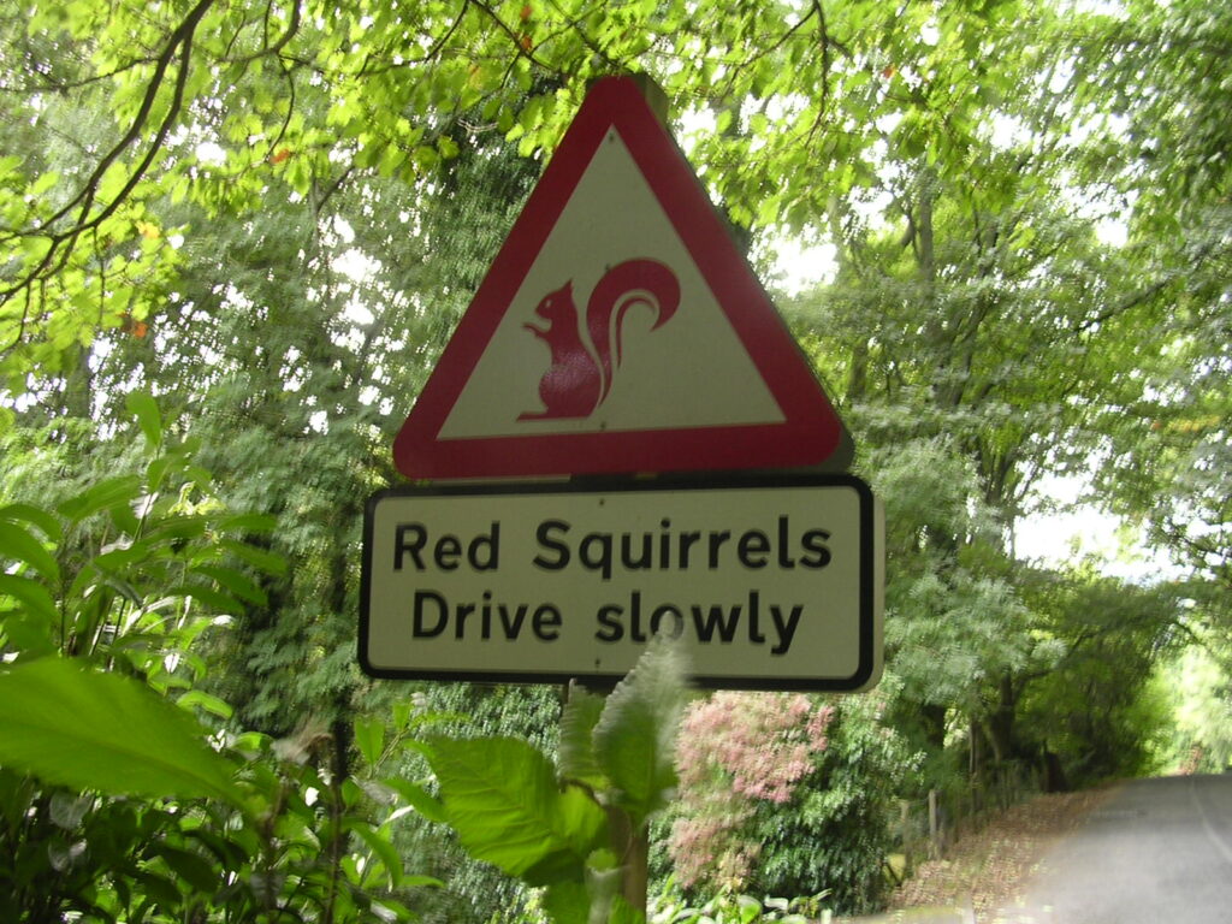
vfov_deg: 37.7
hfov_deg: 49.0
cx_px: 616
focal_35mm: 38
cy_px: 462
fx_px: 1352
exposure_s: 1/5.1
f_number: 2.8
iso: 100
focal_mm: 5.8
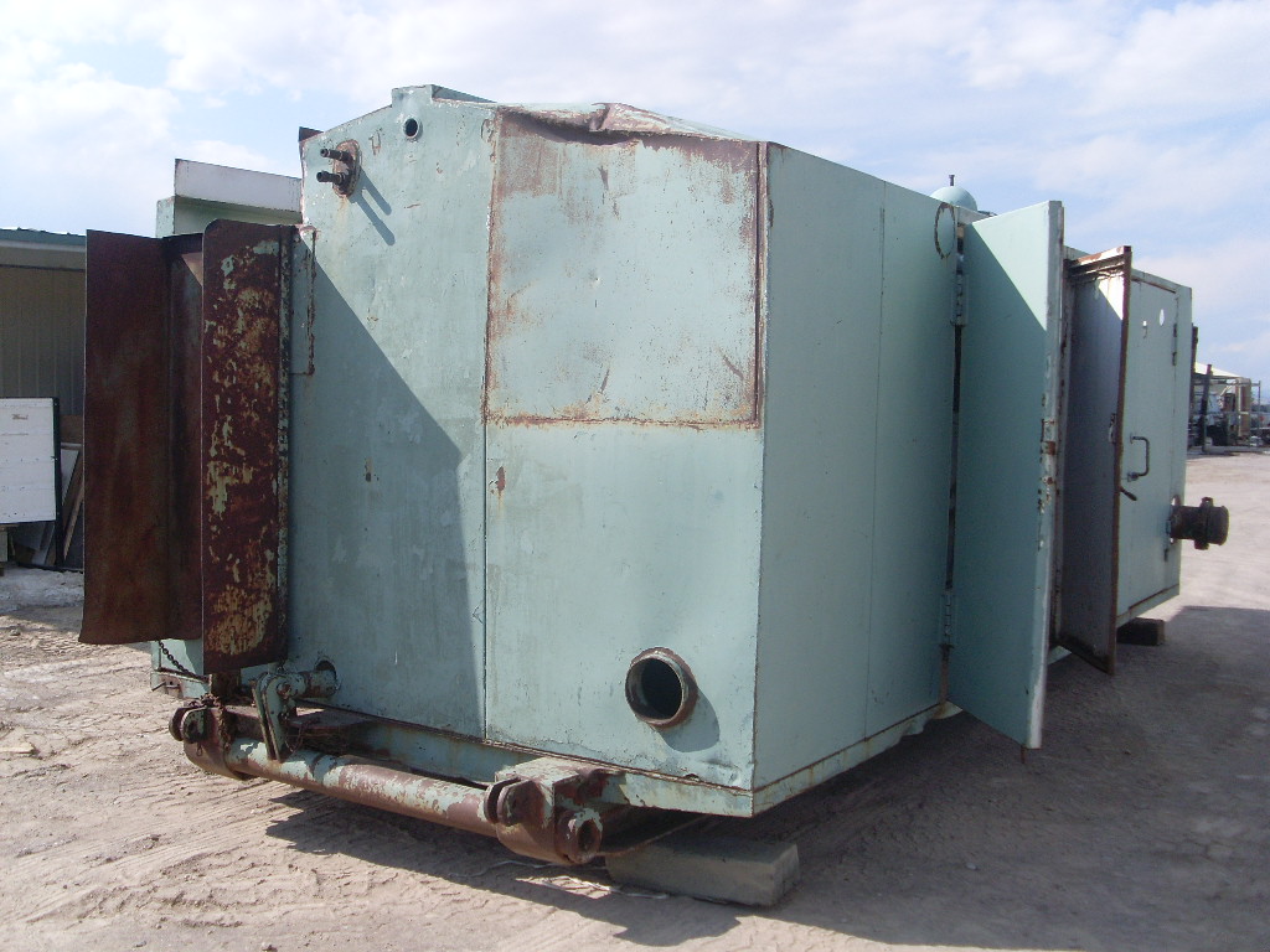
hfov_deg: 49.0
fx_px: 1394
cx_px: 635
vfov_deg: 37.7
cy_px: 476
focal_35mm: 38
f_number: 7.7
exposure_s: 1/250
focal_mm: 6.3
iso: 80
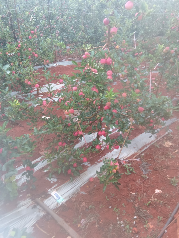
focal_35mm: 27
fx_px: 186
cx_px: 90
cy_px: 119
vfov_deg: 65.3
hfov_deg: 51.3
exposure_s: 1/50
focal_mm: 3.66
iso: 221
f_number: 2.2
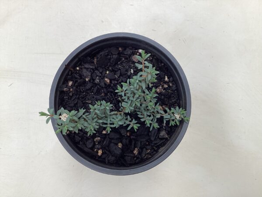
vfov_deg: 45.4
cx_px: 131
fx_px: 235
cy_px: 98
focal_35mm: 31
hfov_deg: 58.4
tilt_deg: -77.1
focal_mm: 3.3
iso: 64
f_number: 2.4
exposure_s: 1/120
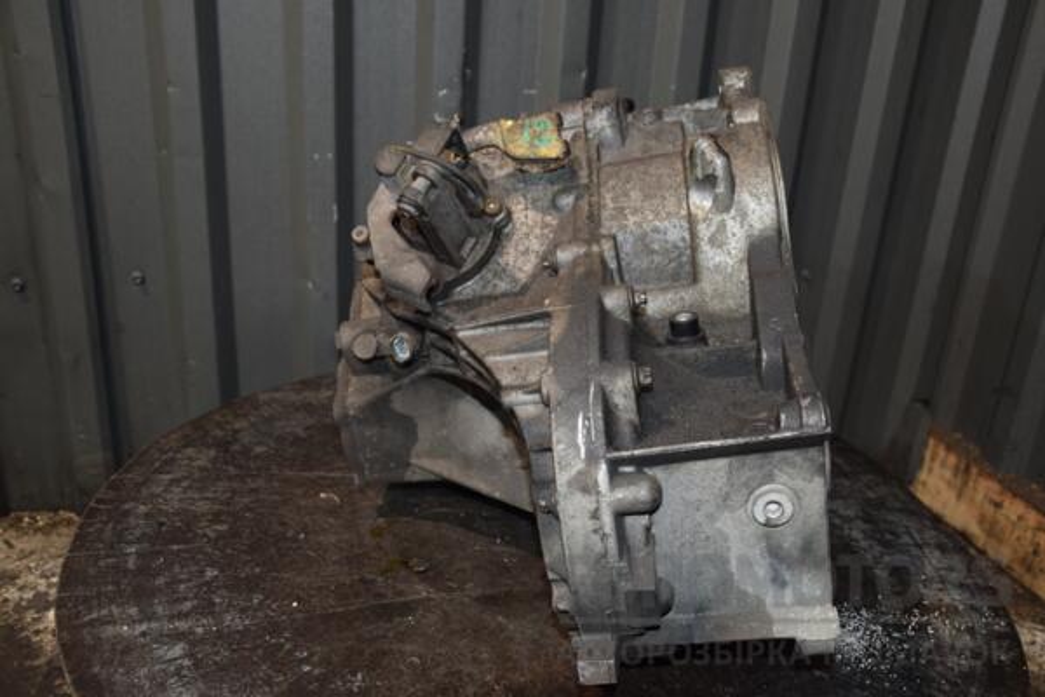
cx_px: 522
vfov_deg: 40.0
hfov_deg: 57.2
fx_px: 958
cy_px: 348
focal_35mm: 33
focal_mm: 22
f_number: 5
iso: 800
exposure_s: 1/60
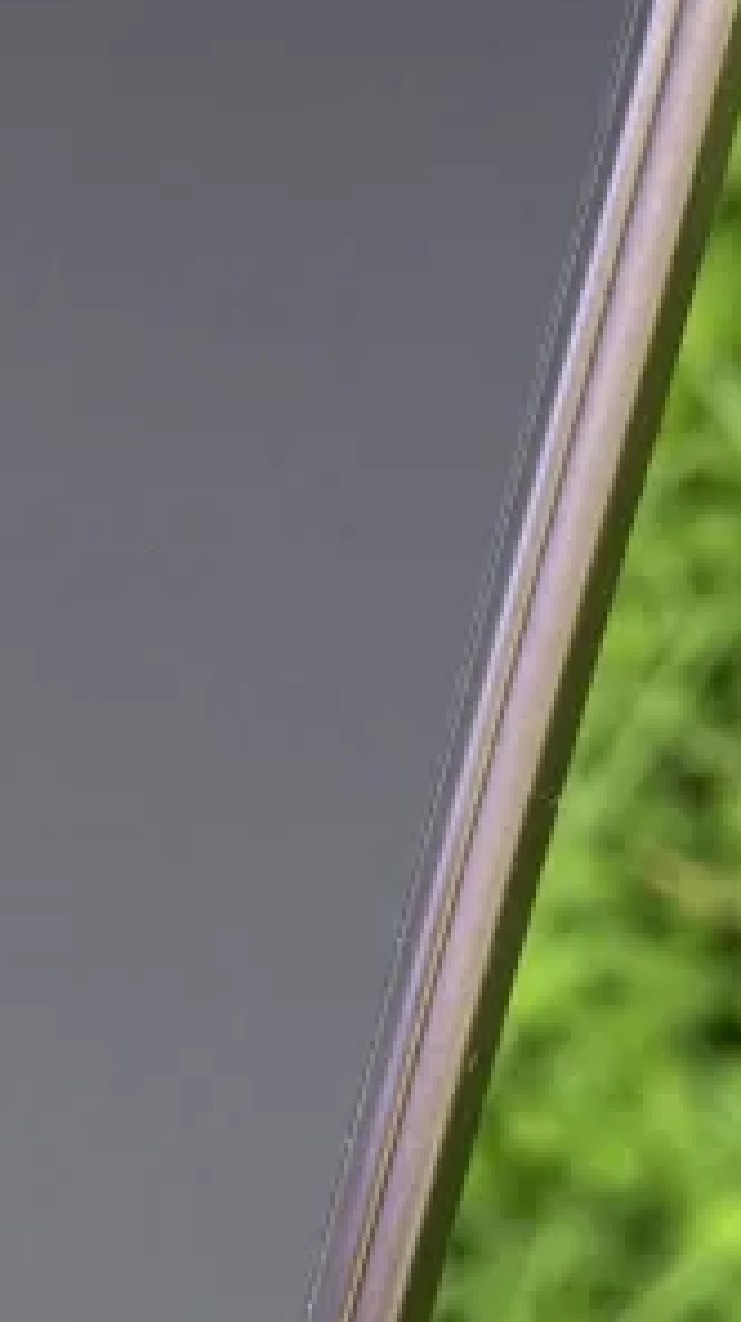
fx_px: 6337
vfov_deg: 11.9
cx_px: -786
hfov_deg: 6.5
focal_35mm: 181
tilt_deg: -49.5
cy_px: 969
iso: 250
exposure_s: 1/121
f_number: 4
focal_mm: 6.93
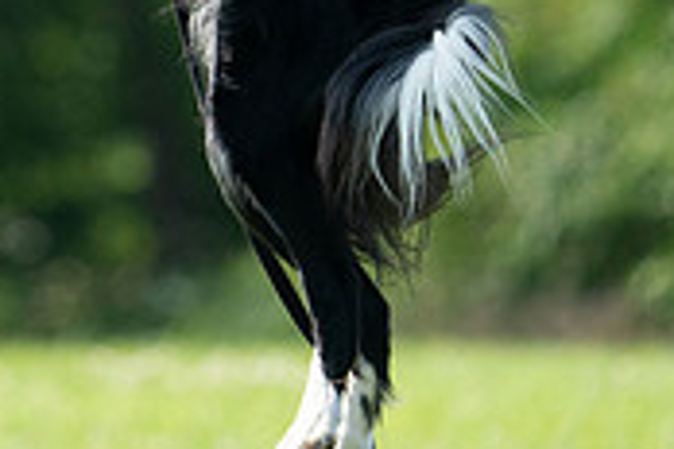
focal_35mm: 1197
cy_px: -203
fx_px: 22409
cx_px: 105
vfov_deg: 1.1
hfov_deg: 1.7
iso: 2000
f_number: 6.3
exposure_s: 1/4000
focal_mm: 359
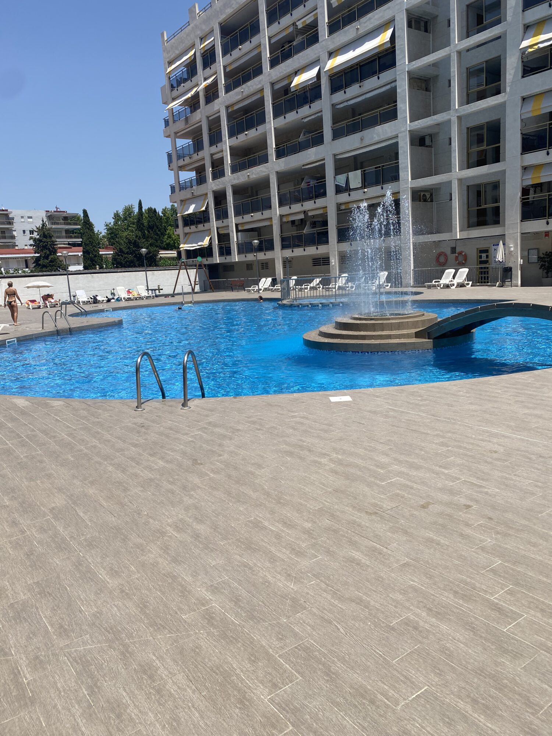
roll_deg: +3.0
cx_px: 276
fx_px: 553
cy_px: 368
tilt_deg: -7.9
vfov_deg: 67.3
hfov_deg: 53.1
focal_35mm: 26
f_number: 1.8
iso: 32
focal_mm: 4.25
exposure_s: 1/3497
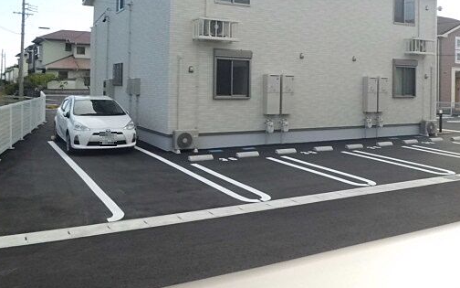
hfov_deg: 55.1
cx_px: 265
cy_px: 85
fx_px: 439
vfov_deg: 35.7
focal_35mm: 35
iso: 200
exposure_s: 1/250
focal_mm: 4.7
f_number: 7.9
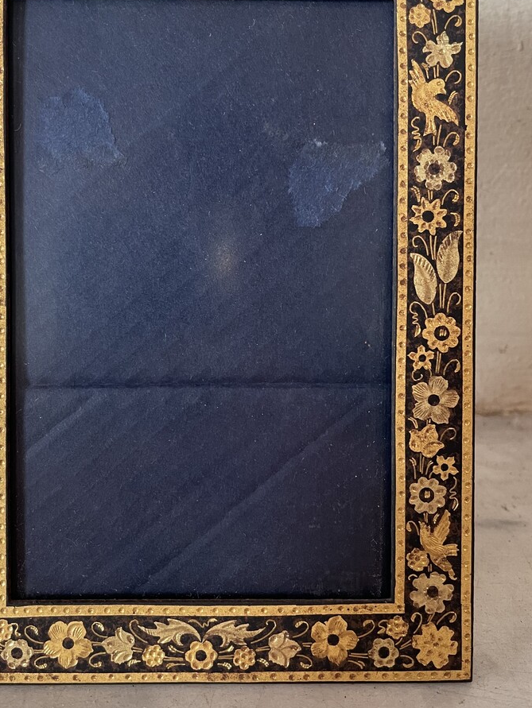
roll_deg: -0.7
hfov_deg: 40.5
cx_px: 203
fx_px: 717
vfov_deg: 52.4
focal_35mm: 35
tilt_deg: -20.5
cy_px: 300
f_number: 1.6
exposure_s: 1/50
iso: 200
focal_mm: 4.2
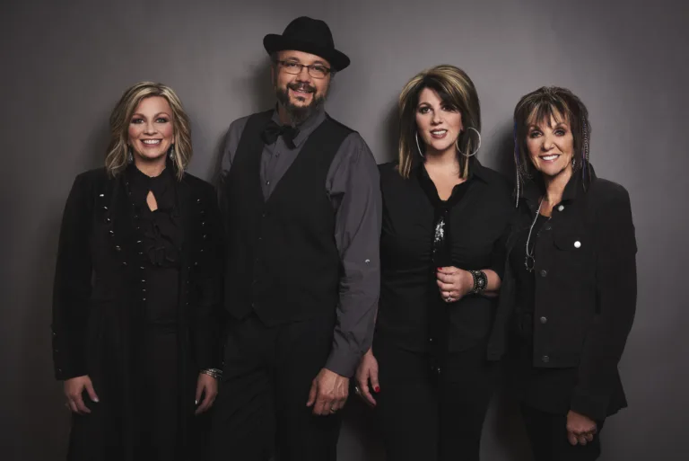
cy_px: 230
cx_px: 344
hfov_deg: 41.1
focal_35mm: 48
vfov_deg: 28.1
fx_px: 919
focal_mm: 48
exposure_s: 1/125
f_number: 10
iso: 100
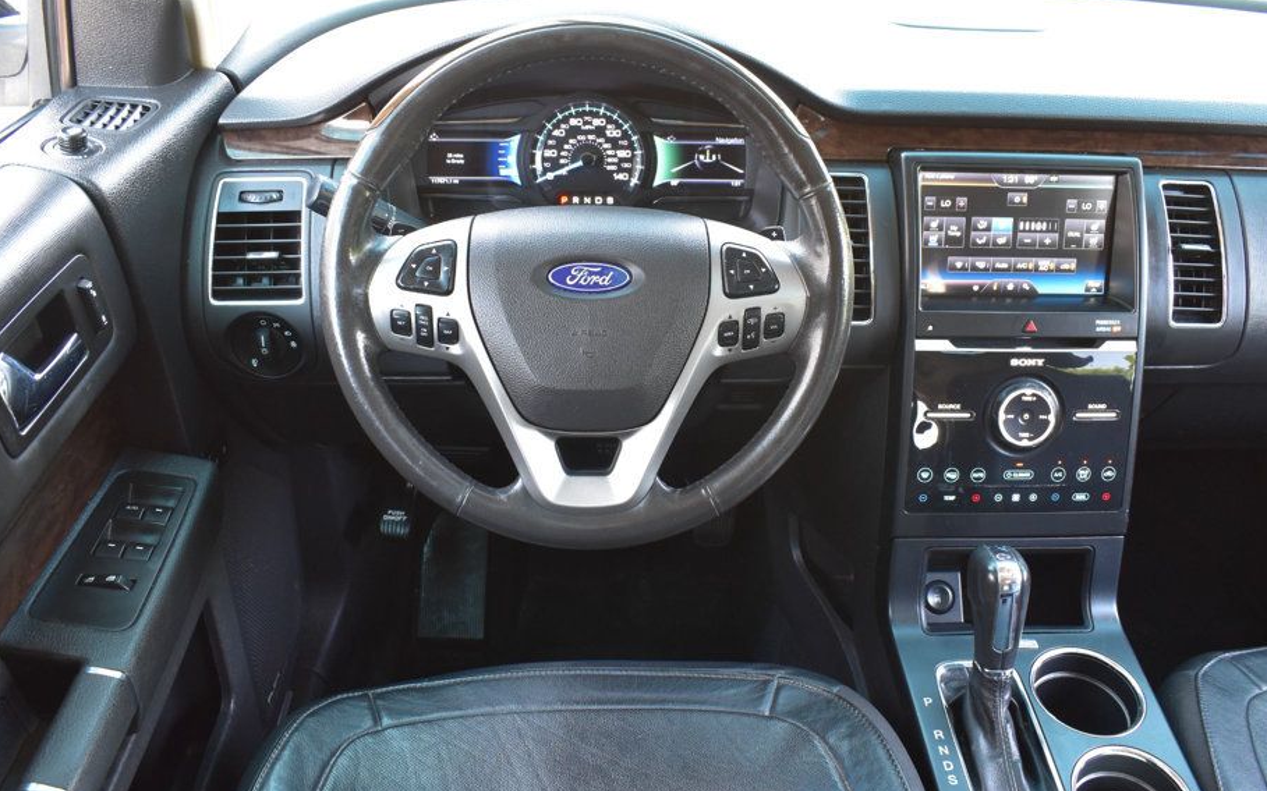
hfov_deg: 61.2
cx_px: 643
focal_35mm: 31
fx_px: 1070
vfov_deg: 40.6
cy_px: 402
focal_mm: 18
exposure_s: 1/15
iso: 1250
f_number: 6.3
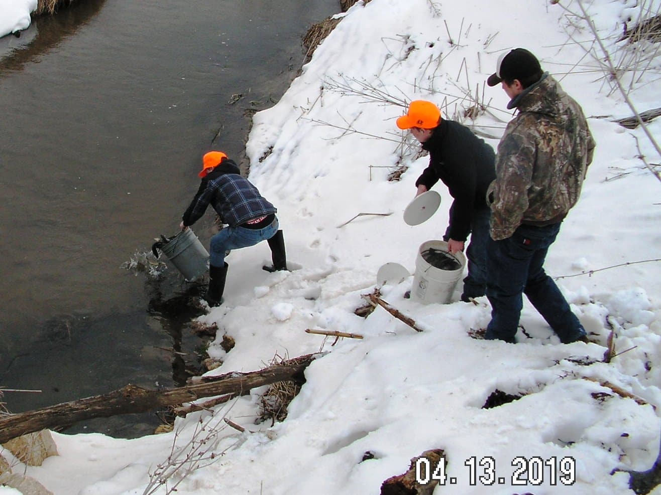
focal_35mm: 36
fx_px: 687
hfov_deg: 51.4
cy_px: 248
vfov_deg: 39.7
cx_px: 330
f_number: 4.8
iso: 50
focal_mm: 6
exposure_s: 1/500
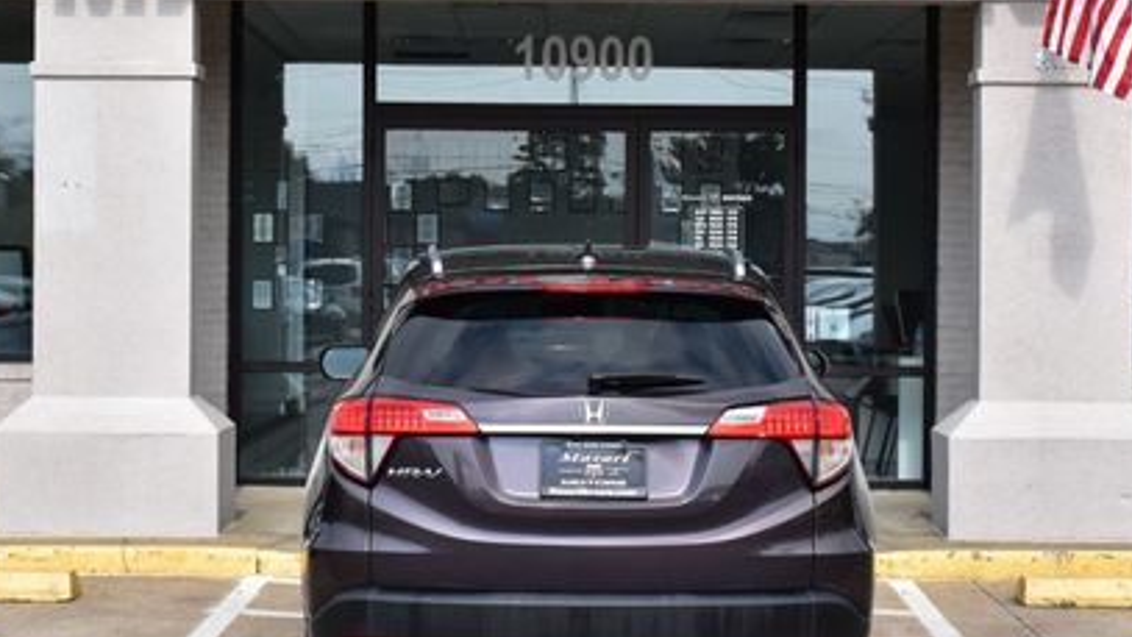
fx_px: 2371
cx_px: 587
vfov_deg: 15.3
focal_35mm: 79
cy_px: 298
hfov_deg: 26.8
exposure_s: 1/500
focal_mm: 32
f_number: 11
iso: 400
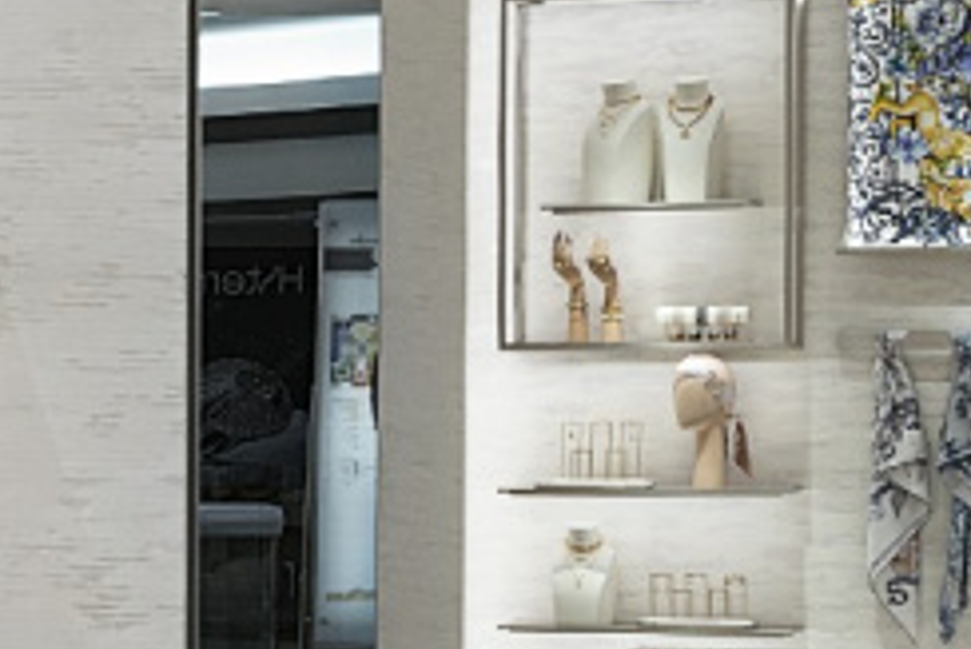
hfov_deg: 11.1
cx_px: -565
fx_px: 4777
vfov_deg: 7.8
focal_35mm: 177
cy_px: 526
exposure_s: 1/6
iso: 31
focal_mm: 24
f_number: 10
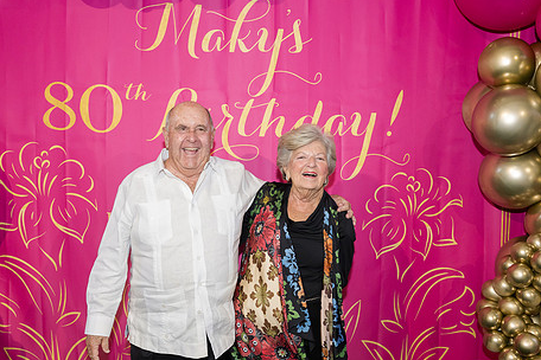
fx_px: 541
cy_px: 189
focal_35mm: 36
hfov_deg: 53.0
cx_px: 243
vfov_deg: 36.9
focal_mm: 24
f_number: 4.5
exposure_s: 1/125
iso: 800
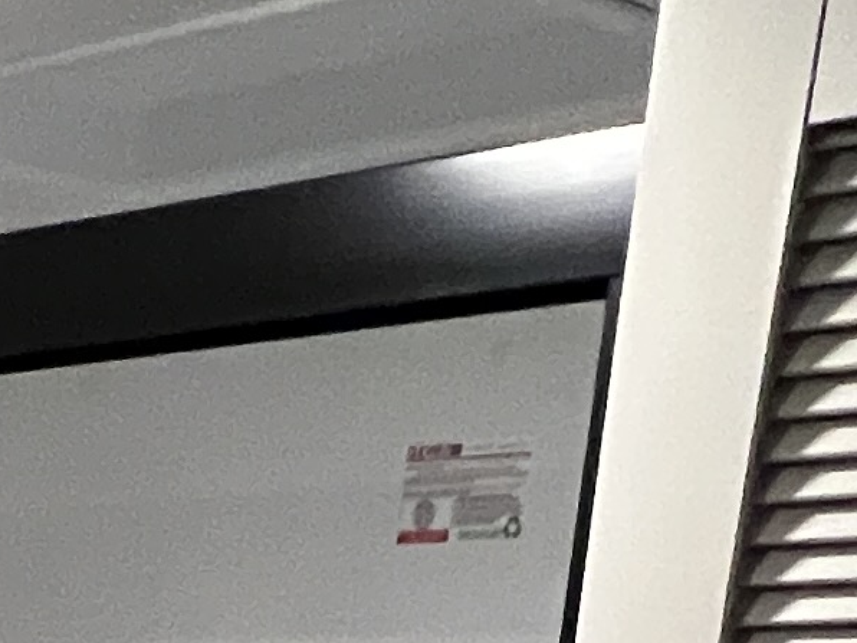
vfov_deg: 10.5
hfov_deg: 20.7
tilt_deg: -30.0
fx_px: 2179
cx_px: -177
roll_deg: +0.3
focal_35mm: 88
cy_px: 2024
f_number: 1.8
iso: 400
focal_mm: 1.57
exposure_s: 1/60
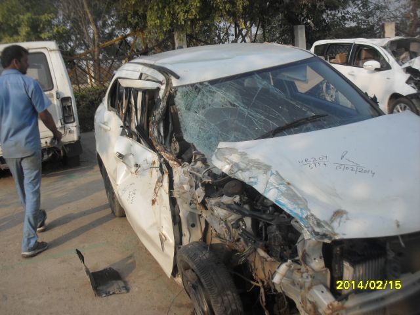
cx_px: 210
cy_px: 158
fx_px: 461
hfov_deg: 49.0
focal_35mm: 38
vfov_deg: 37.7
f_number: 8.3
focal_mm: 6.3
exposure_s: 1/125
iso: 80
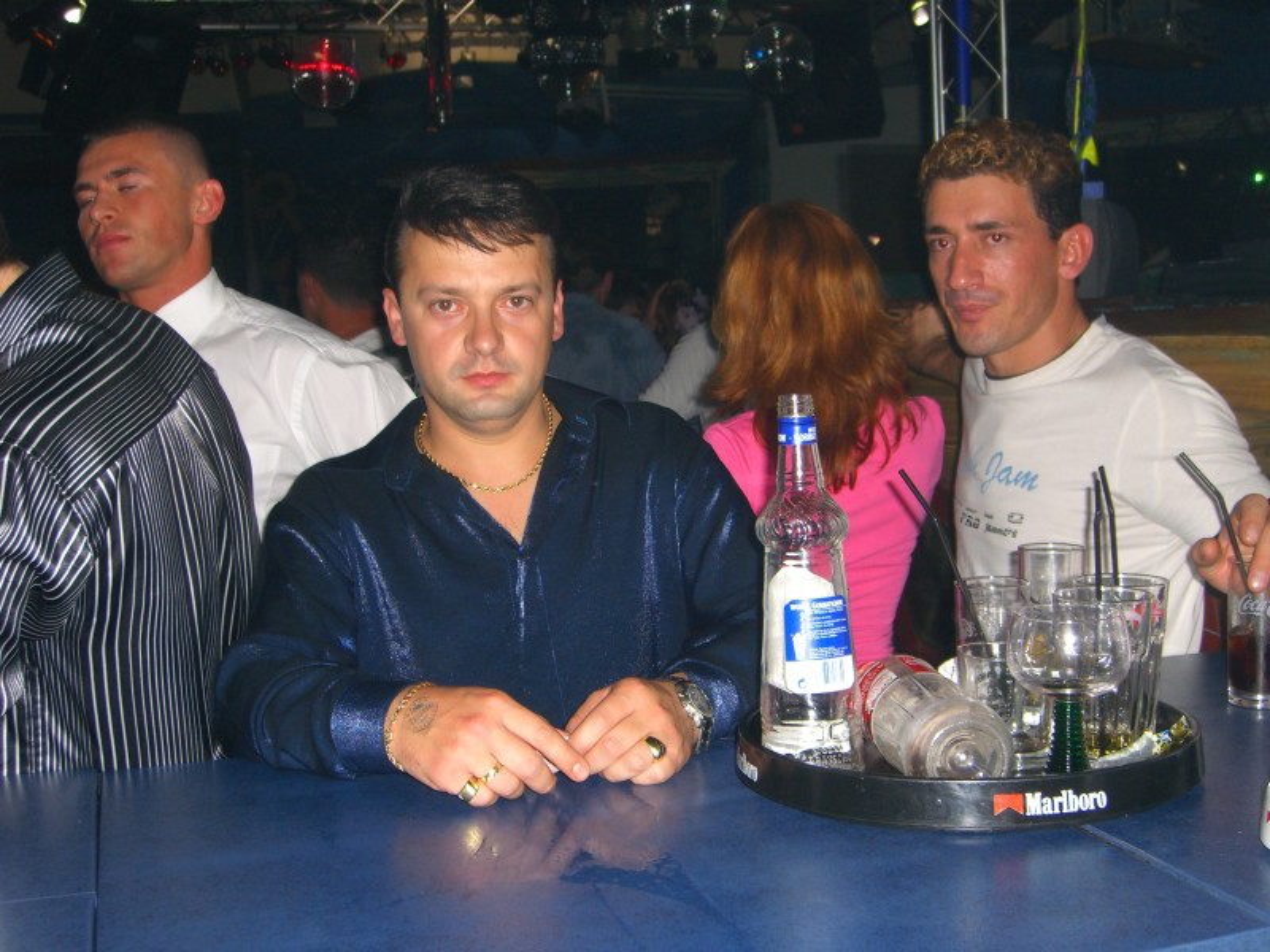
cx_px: 635
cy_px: 476
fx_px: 1688
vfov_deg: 31.5
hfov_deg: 41.2
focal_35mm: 46
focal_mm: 9.5
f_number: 3.1
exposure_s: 1/60
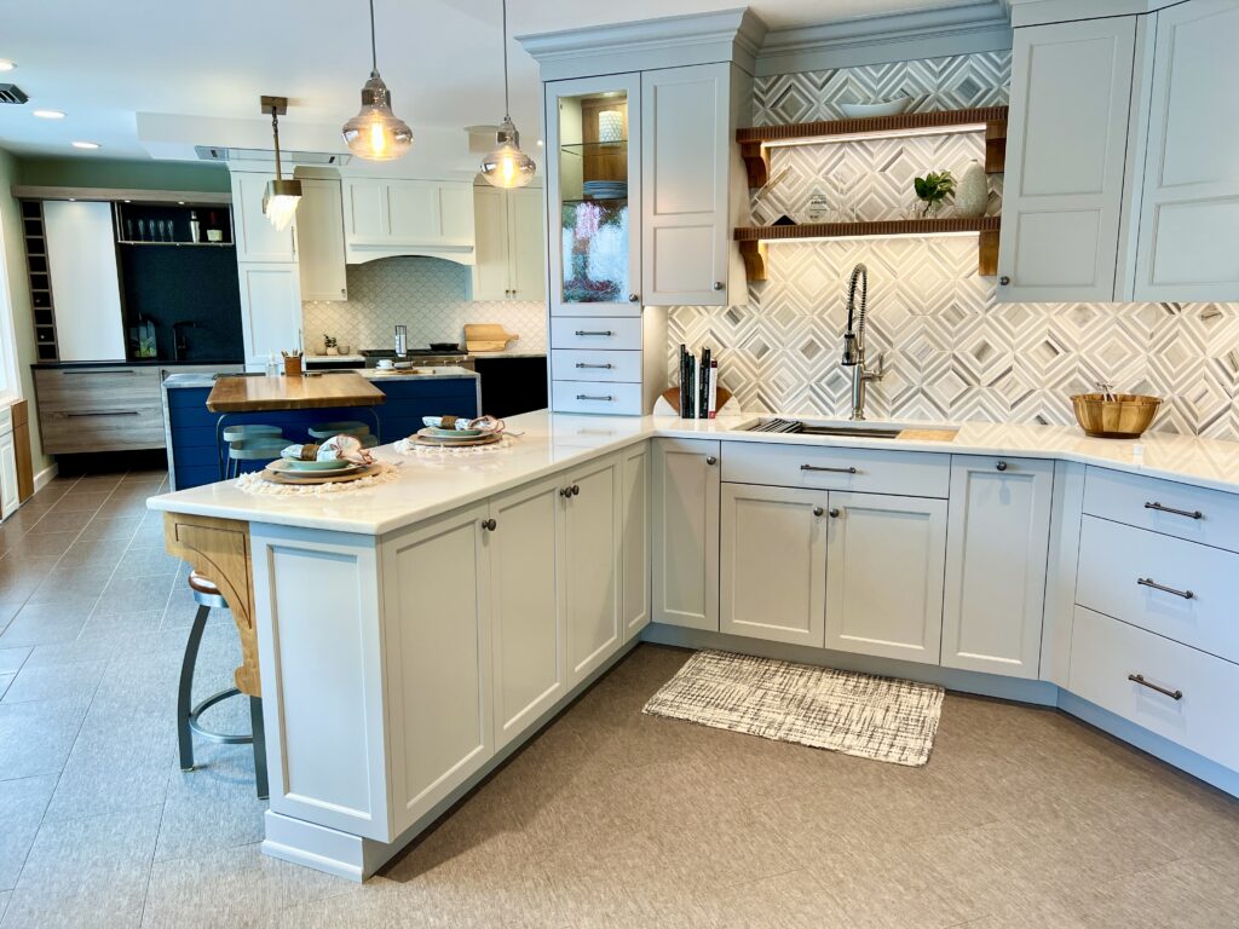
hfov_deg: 67.3
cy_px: 464
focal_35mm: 26
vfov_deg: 53.1
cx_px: 620
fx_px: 931
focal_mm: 5.7
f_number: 1.5
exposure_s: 1/120
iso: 80
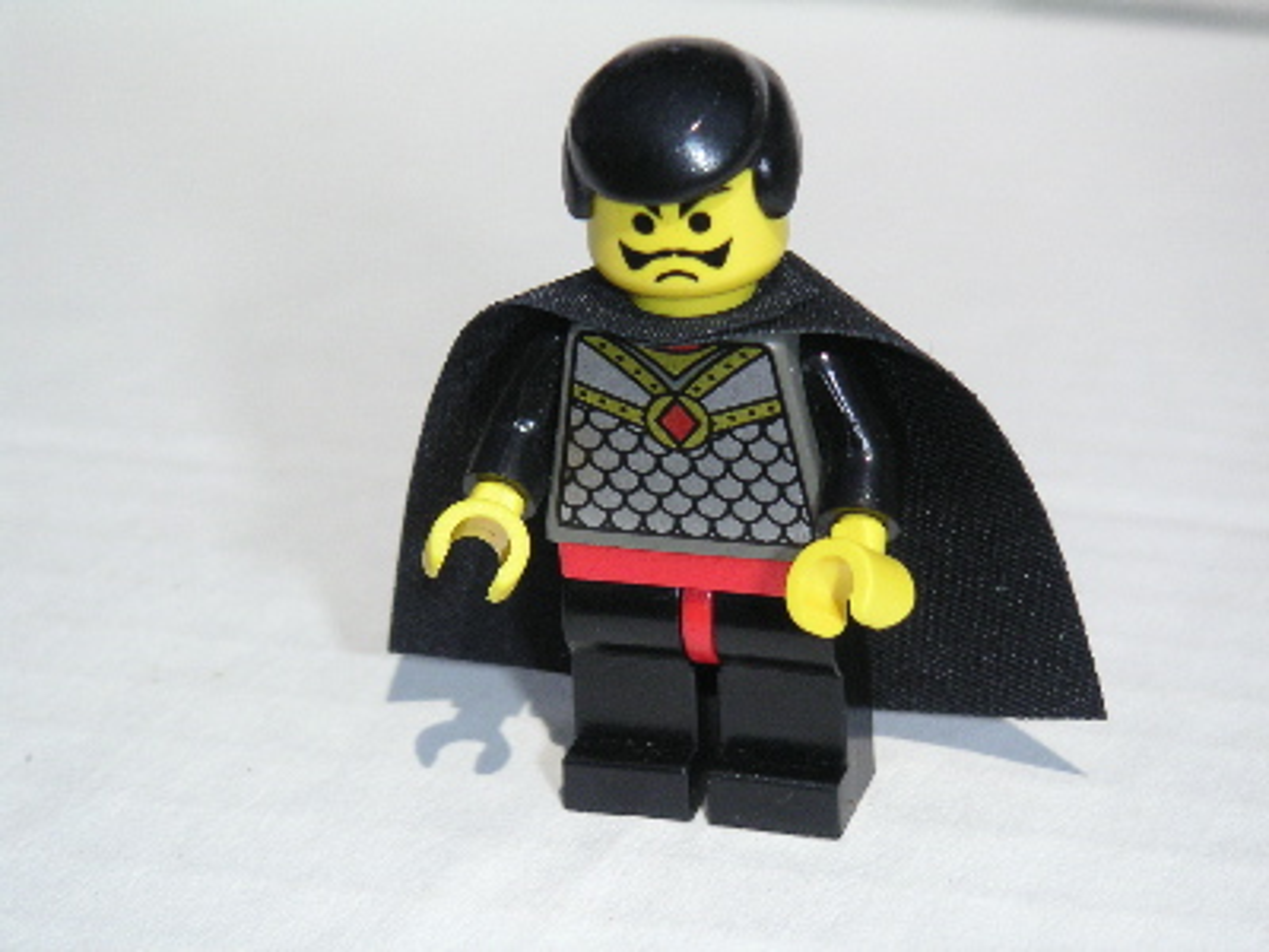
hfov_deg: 17.7
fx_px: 4069
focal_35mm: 111
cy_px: 476
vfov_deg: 13.3
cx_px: 634
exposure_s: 1/750
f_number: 8
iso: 160
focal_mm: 17.1
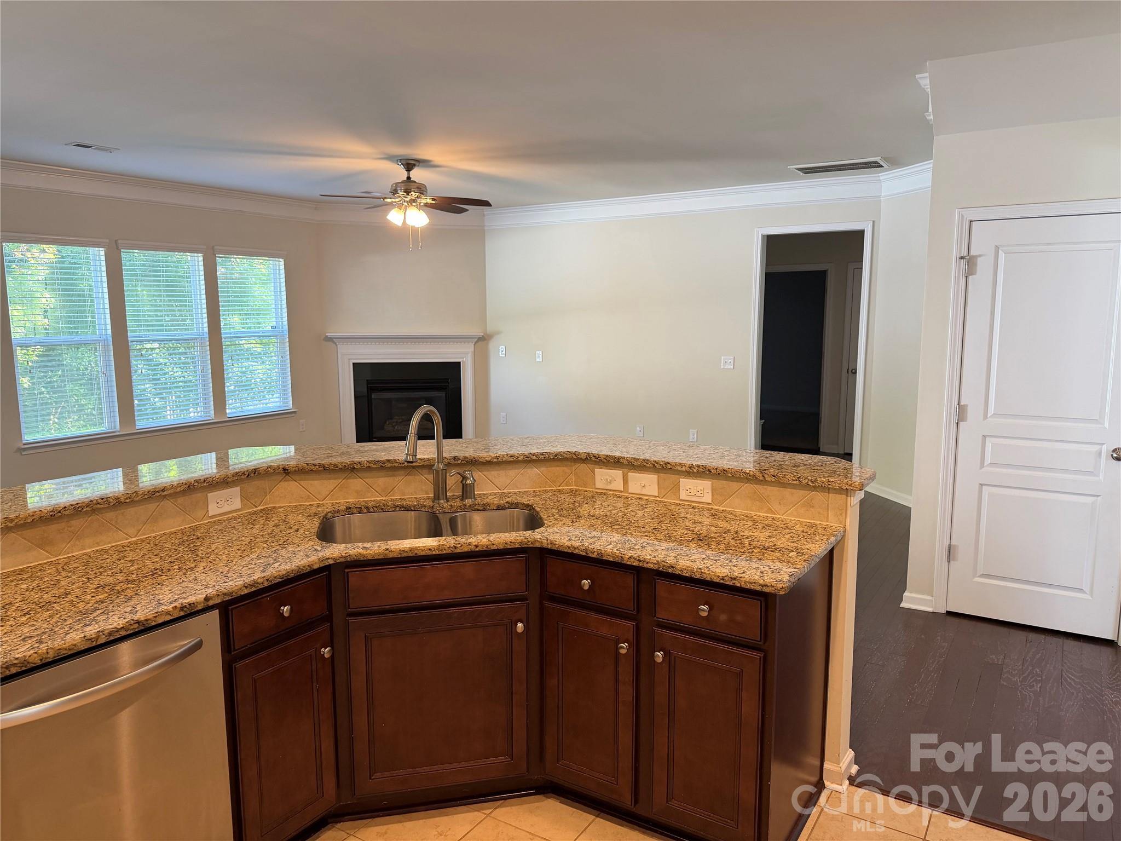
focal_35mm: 24
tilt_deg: -7.6
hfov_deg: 71.6
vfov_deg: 56.8
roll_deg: -1.1
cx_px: 560
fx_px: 777
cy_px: 420
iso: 160
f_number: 1.78
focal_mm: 6.76
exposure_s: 1/60
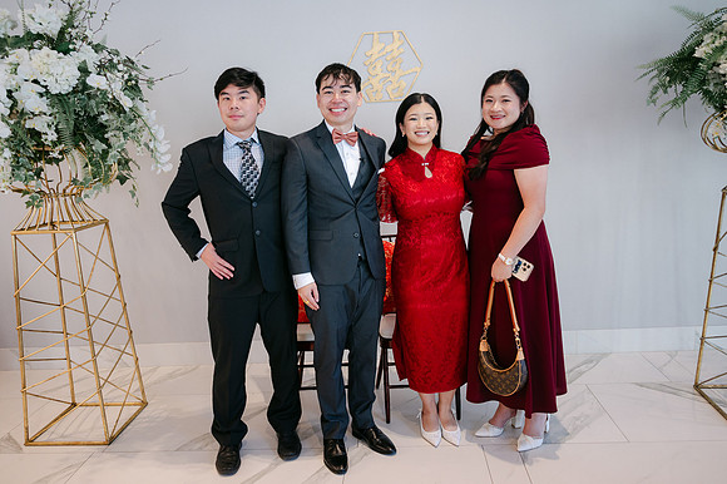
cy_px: 242
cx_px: 364
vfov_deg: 46.4
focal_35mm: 28
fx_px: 565
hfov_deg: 65.5
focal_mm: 28
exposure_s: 1/100
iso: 800
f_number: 4
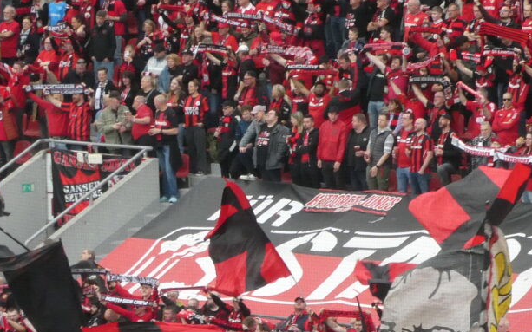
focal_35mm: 443
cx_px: 214
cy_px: 386
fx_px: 6422
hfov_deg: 4.7
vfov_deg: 3.0
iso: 400
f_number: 5.5
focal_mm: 28.7
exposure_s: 1/125
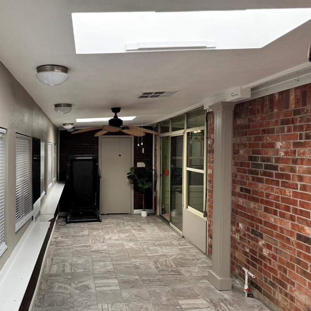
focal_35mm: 29
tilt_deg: -2.0
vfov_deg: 55.6
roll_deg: -0.6
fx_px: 295
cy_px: 153
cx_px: 107
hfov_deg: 54.6
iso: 64
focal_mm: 6.76
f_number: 1.78
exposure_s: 1/121
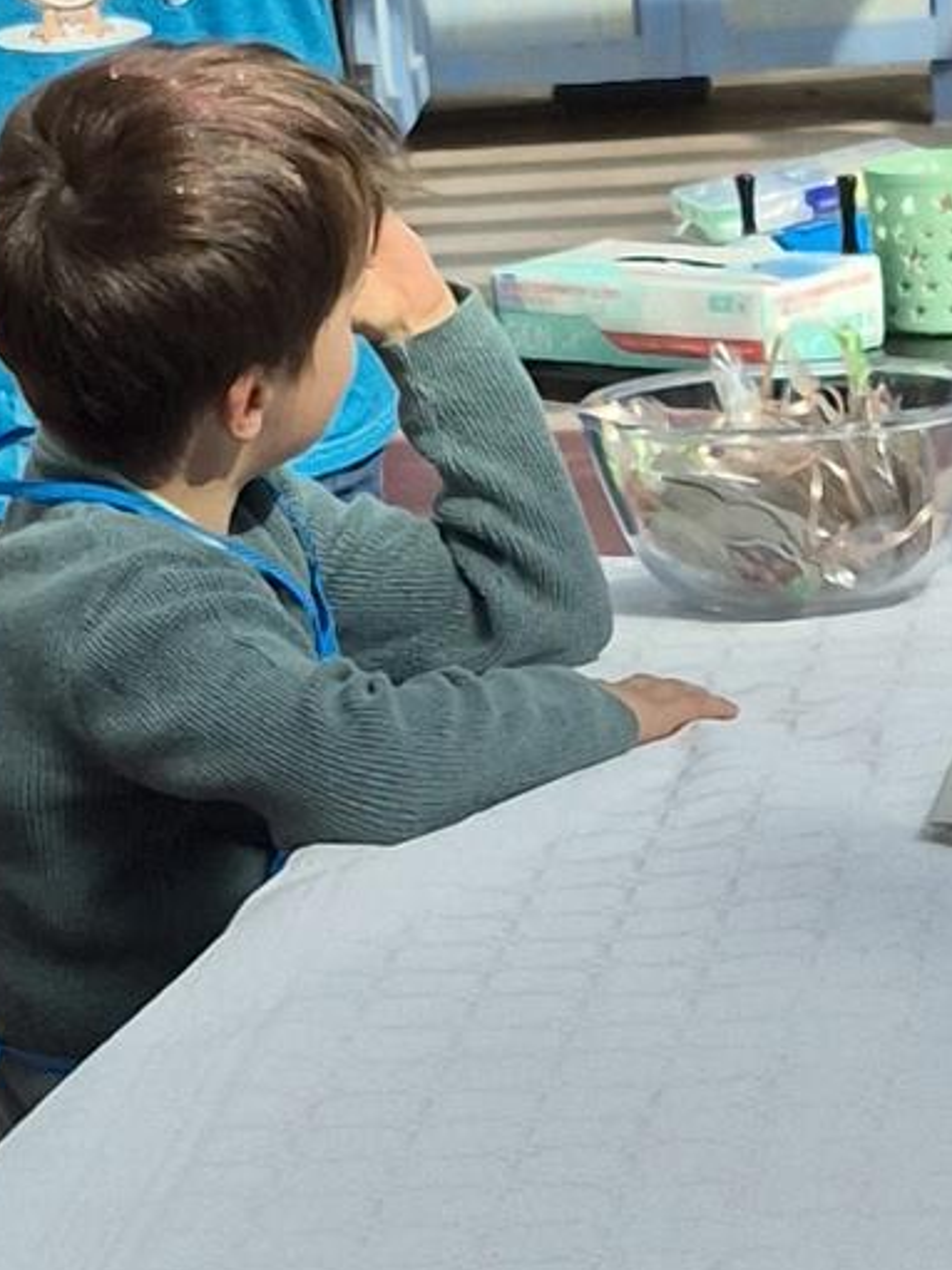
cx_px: 552
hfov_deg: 8.2
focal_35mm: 180
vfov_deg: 10.9
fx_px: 6603
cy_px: 1287
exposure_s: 1/1180
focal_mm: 5.4
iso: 25
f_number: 1.8
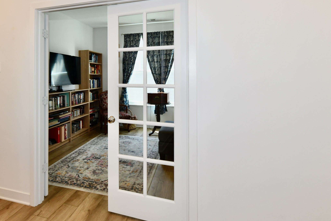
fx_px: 193
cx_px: 123
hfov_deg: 79.6
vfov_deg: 58.8
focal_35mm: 21
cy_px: 83
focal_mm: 14
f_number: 6.3
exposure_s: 1/60
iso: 640
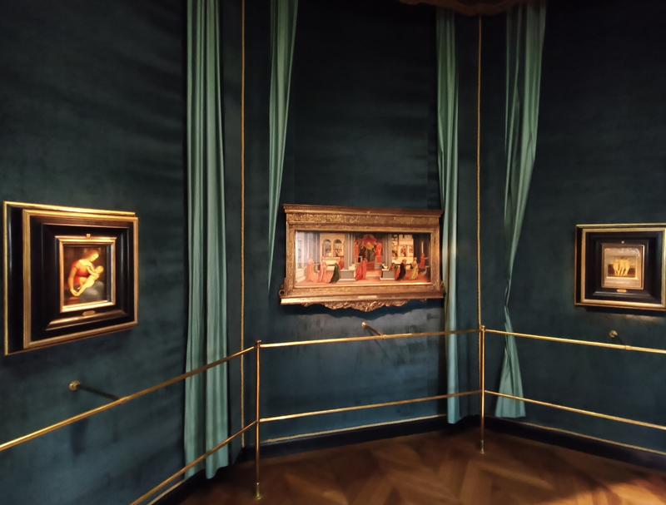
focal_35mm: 15
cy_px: 252
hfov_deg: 97.9
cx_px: 333
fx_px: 290
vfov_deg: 82.2
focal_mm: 1.65
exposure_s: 1/14.3
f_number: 2.2
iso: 2500
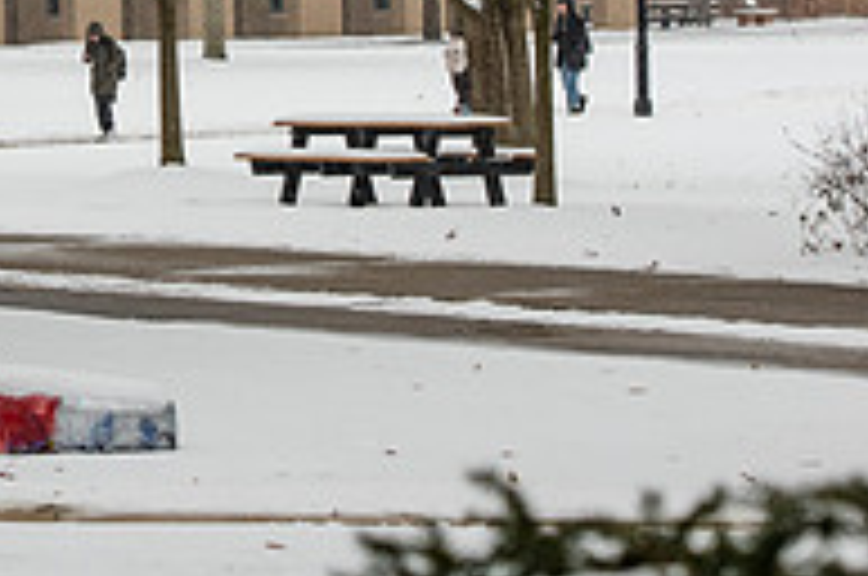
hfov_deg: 8.0
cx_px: 27
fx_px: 6162
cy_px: -272
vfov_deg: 5.3
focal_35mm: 256
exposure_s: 1/320
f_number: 5
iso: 500
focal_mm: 85
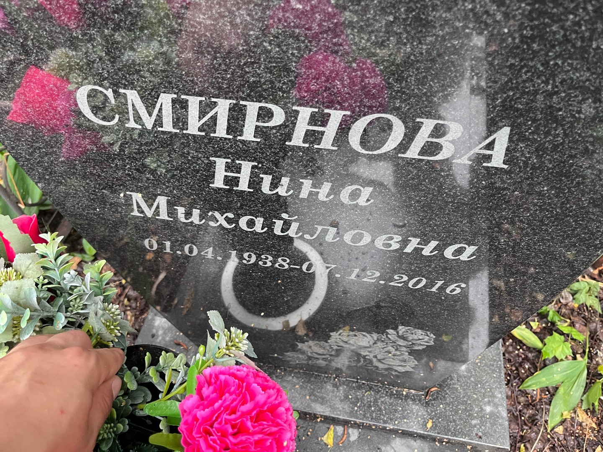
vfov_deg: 53.1
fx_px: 453
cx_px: 302
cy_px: 226
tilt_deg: -52.9
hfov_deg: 67.3
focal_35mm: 26
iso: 320
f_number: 1.6
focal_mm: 5.1
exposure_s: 1/60
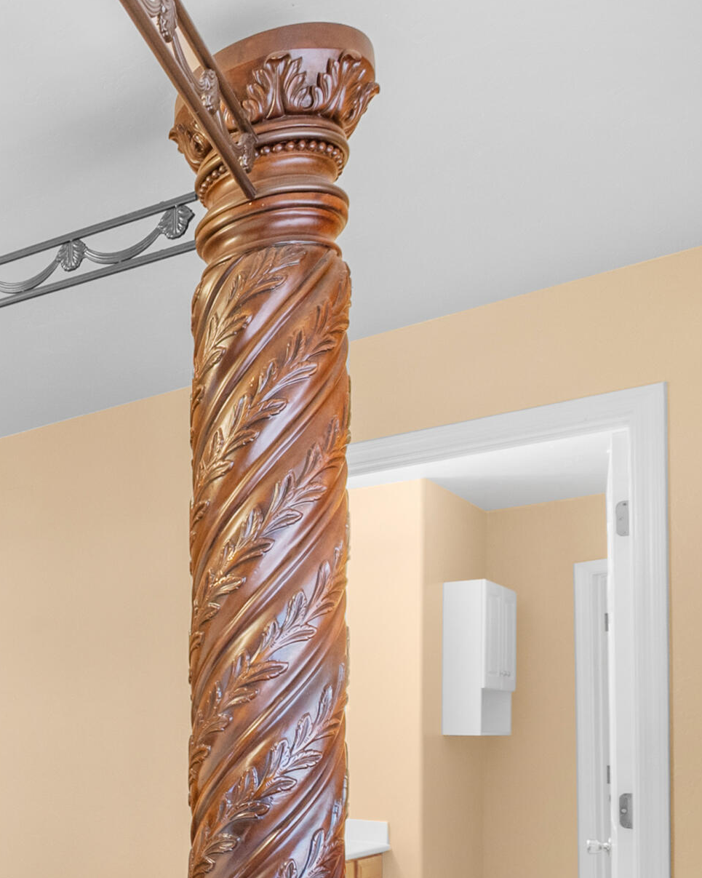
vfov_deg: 48.7
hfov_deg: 31.4
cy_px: 700
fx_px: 909
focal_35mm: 35
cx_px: -234
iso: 800
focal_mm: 10
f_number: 8
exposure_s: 1/4
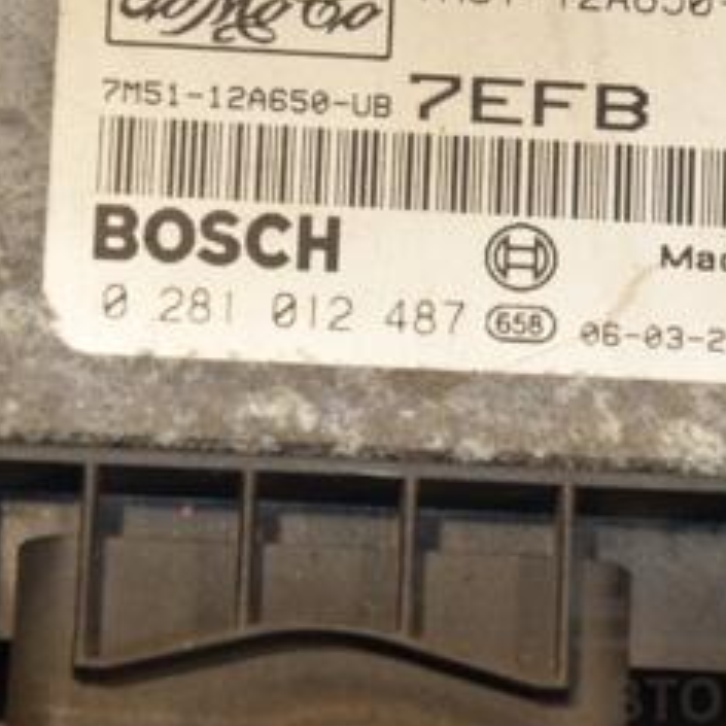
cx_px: 507
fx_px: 8117
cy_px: 161
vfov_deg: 5.1
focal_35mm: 342
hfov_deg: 5.1
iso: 800
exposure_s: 1/200
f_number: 8
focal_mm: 105
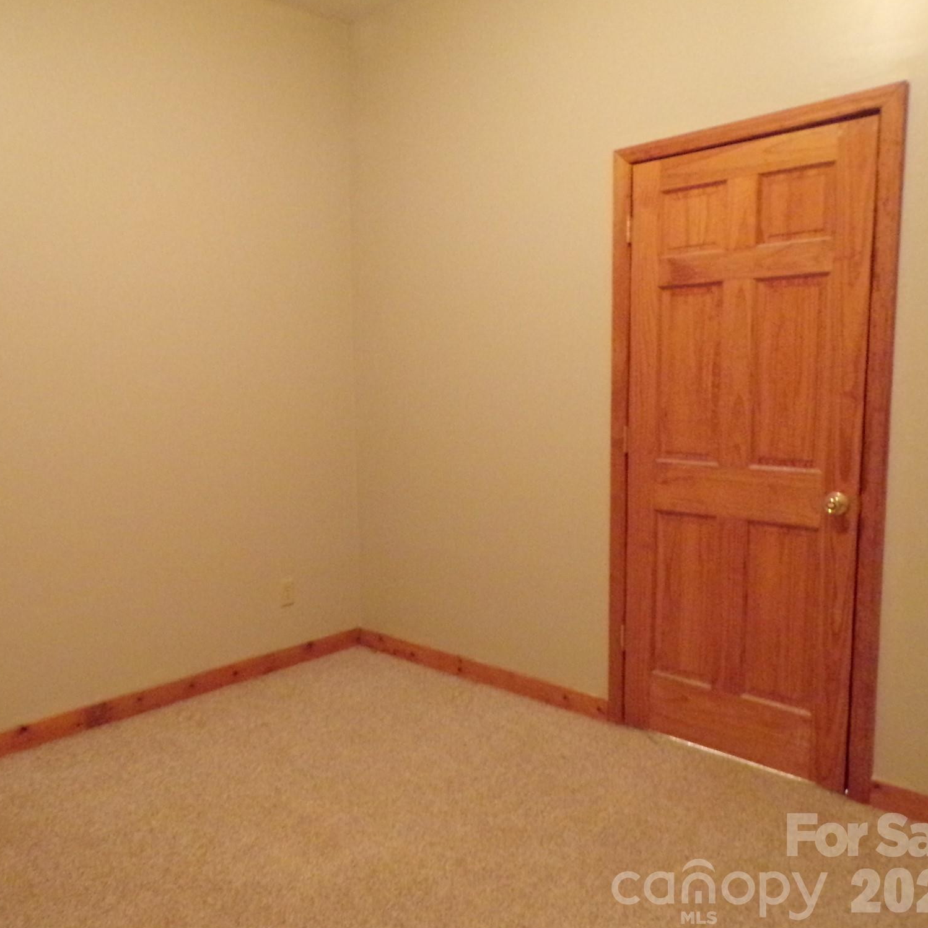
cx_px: 350
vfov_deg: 55.6
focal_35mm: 29
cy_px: 459
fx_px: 880
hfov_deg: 55.0
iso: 800
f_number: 3
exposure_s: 1/4
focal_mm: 4.3
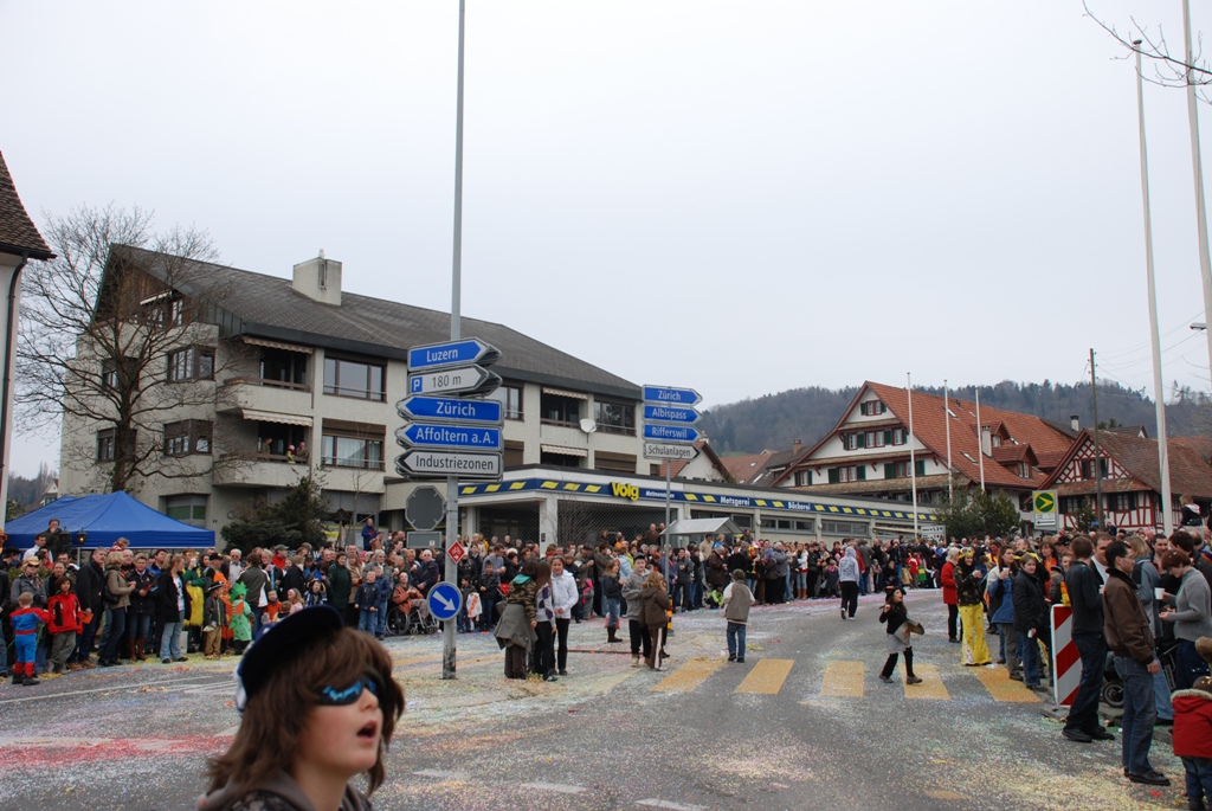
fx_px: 1213
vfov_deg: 37.0
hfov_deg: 53.1
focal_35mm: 36
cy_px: 406
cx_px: 606
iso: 100
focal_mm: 24
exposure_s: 1/125
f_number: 5.6
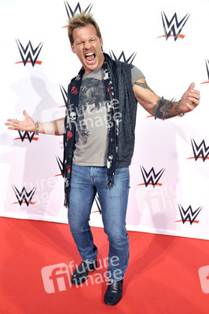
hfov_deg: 34.2
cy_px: 157
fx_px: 340
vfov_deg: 49.6
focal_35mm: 39
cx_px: 104
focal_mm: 26
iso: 1000
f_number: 6.3
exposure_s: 1/160
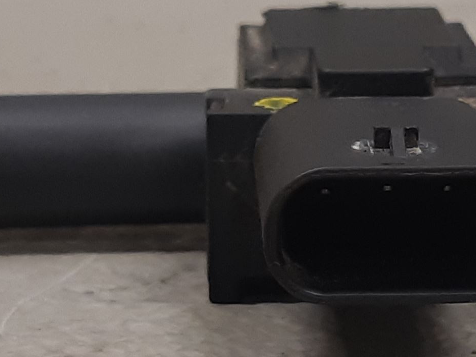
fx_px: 784
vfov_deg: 25.6
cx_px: 393
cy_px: 210
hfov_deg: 32.7
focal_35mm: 57
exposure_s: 1/50
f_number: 1.7
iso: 100
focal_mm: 3.93
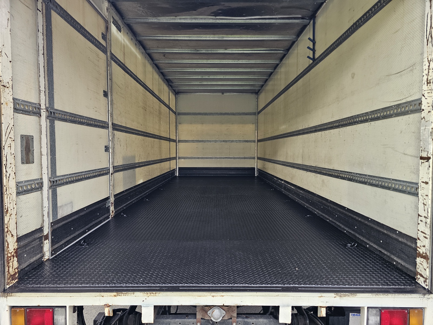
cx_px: 216
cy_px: 162
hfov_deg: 73.9
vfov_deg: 58.9
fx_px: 288
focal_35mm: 23
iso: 200
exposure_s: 1/192
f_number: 1.7
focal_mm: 6.3
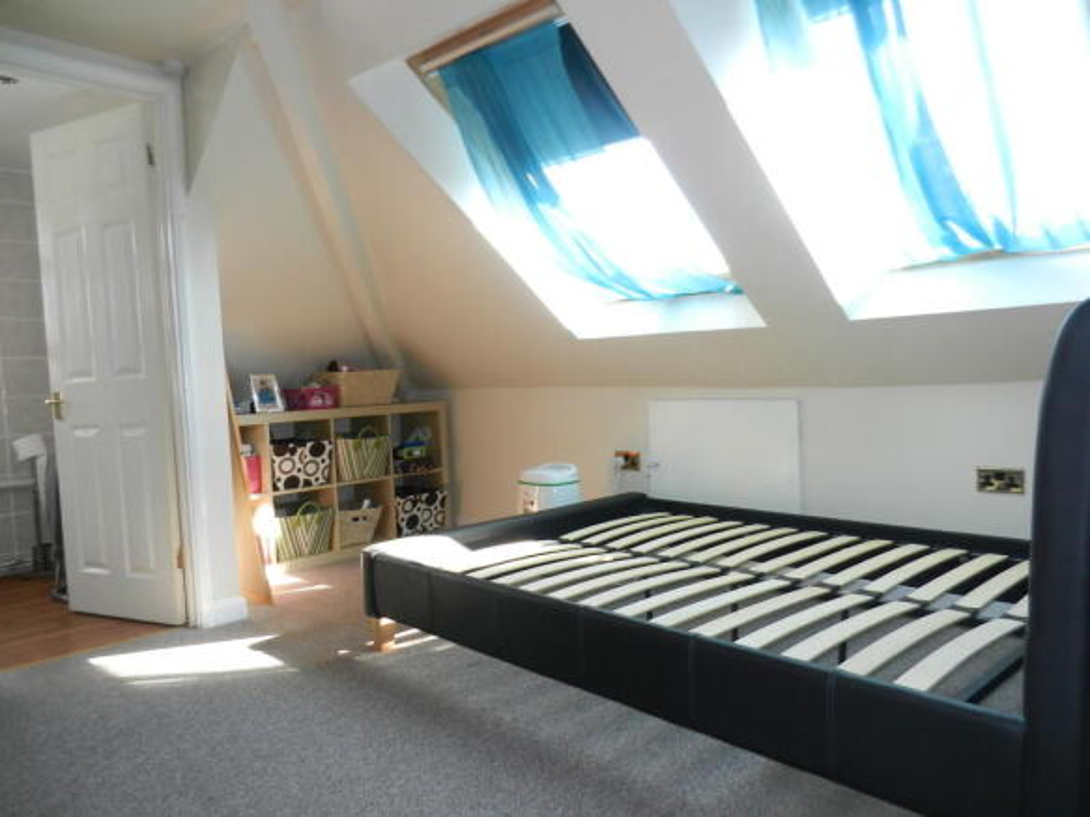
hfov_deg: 69.4
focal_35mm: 25
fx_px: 787
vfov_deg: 54.9
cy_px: 408
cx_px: 545
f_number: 3.5
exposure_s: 1/50
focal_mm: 4.5
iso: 160
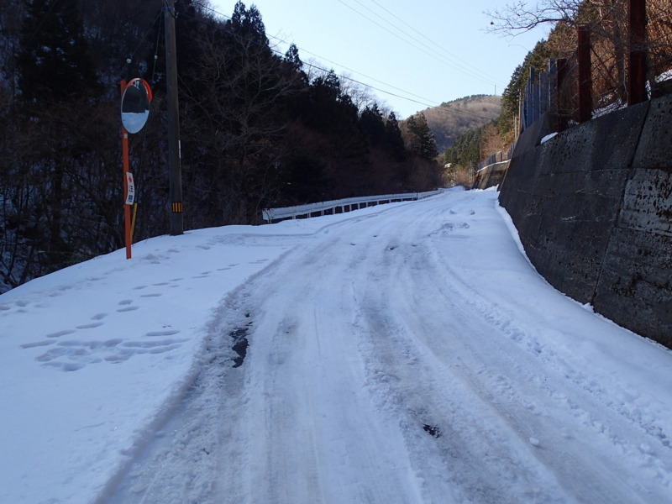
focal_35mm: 28
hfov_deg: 63.4
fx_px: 544
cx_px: 336
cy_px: 252
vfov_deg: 49.7
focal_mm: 5.14
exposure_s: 1/800
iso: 100
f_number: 3.2
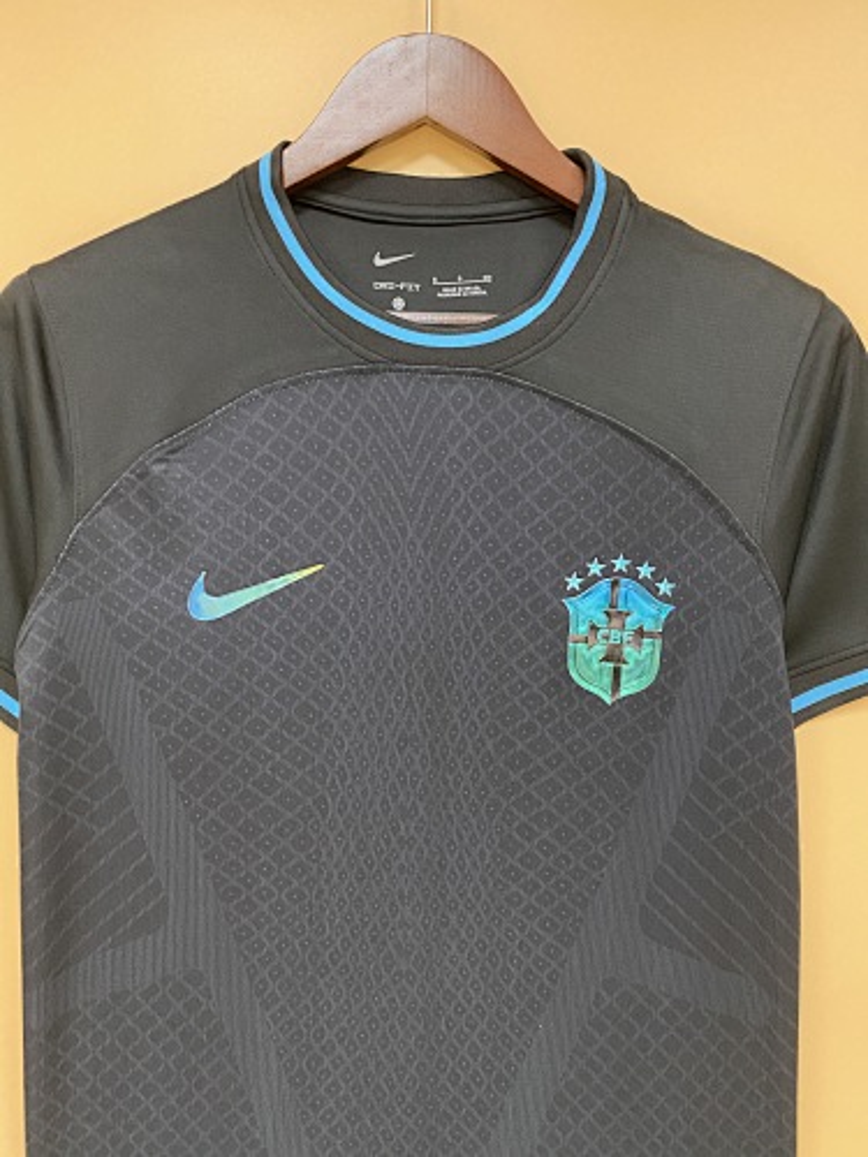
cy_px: 578
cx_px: 434
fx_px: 869
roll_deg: -0.9
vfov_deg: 67.3
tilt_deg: -2.6
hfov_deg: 53.1
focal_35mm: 26
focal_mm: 4.25
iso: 500
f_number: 1.8
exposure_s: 1/33
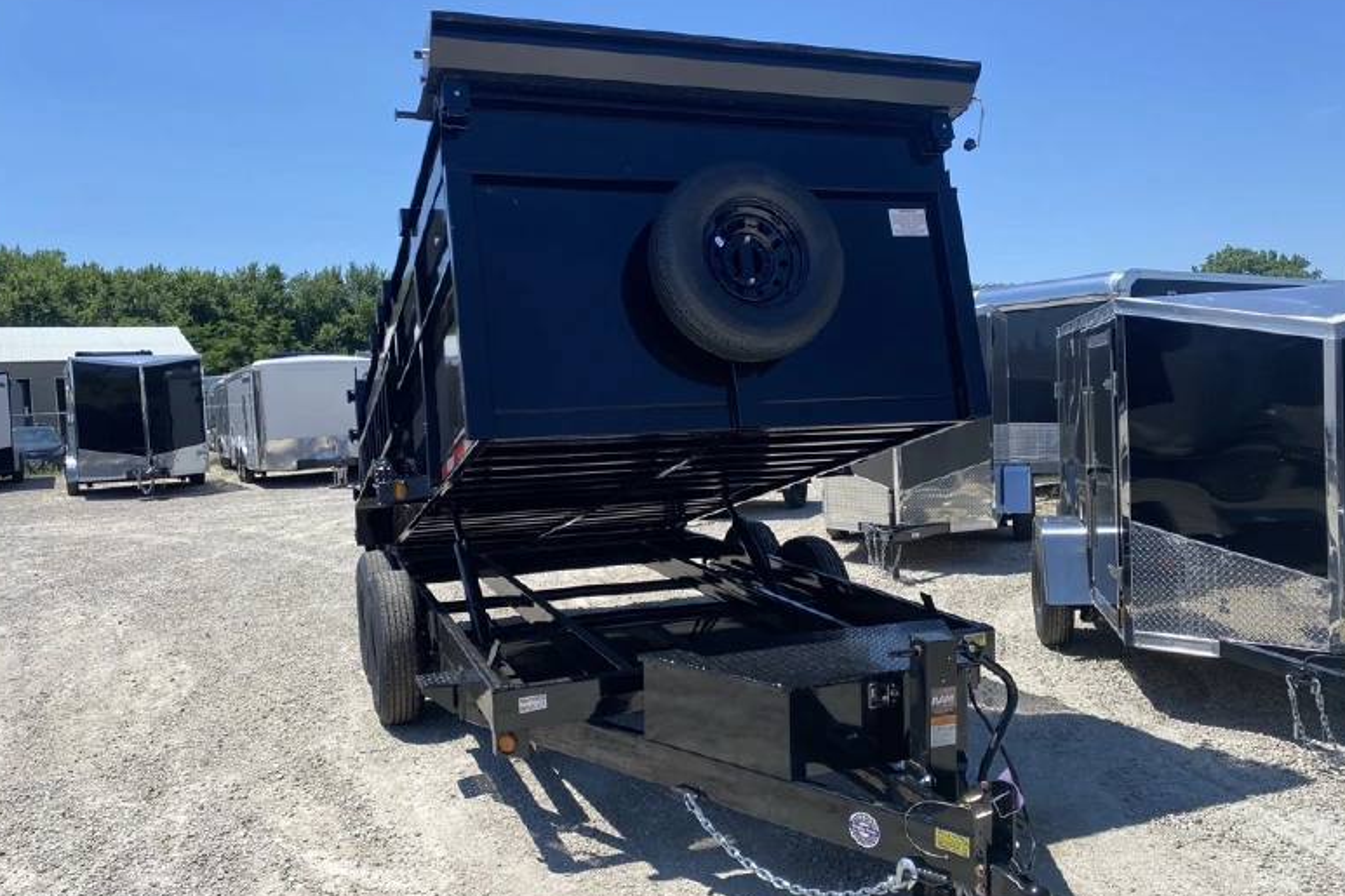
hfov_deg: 65.5
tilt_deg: -3.3
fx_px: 1046
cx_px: 673
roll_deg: +2.0
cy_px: 468
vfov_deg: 46.4
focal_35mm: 28
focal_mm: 4.25
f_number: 1.8
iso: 32
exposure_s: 1/2513
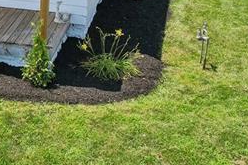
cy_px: -86
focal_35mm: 91
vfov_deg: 14.0
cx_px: -30
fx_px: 626
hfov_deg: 21.2
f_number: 2.8
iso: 100
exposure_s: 1/1600
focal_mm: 8.4
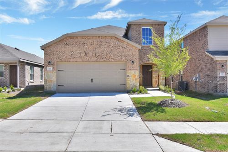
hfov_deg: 61.9
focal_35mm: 30
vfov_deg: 43.6
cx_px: 114
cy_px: 76
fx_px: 190
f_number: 8
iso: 110
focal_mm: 20
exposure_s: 1/500
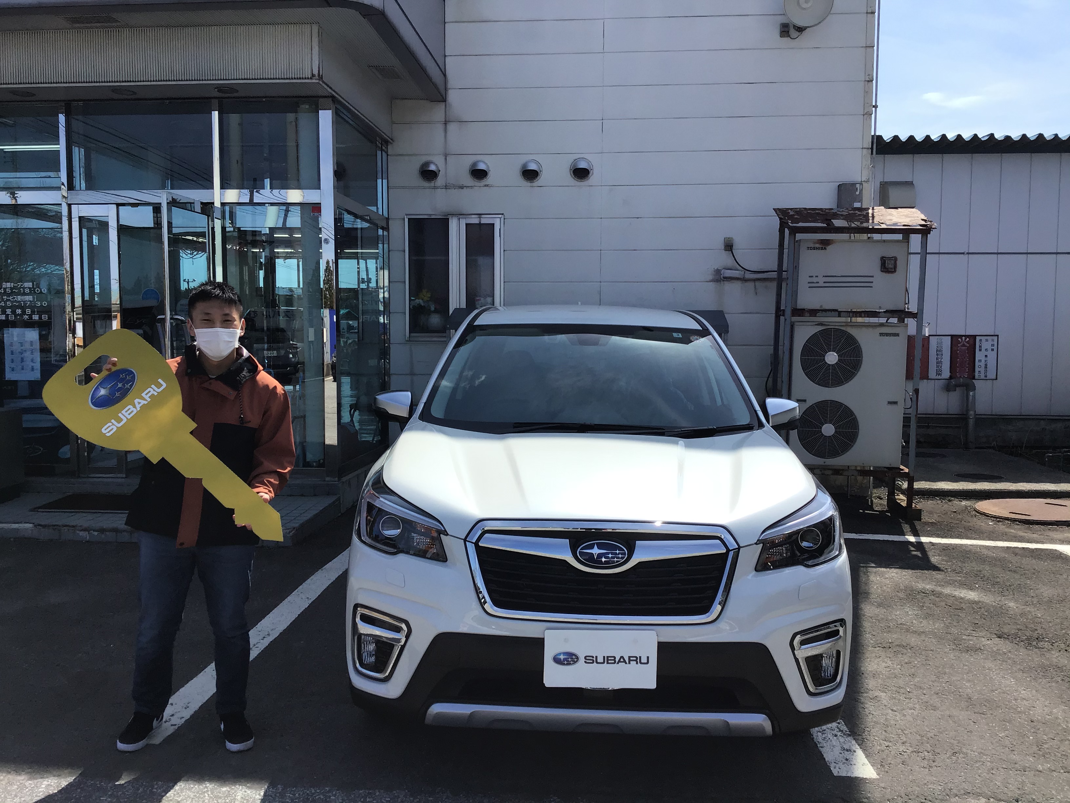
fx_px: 958
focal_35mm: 31
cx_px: 535
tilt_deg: -5.3
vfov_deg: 45.4
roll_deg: -0.2
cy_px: 402
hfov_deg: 58.4
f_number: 2.4
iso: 25
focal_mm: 3.3
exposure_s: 1/1253
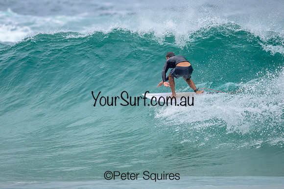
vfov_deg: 1.3
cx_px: 145
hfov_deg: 1.9
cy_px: 80
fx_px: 8679
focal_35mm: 1100
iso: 560
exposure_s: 1/2000
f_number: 6.3
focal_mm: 800
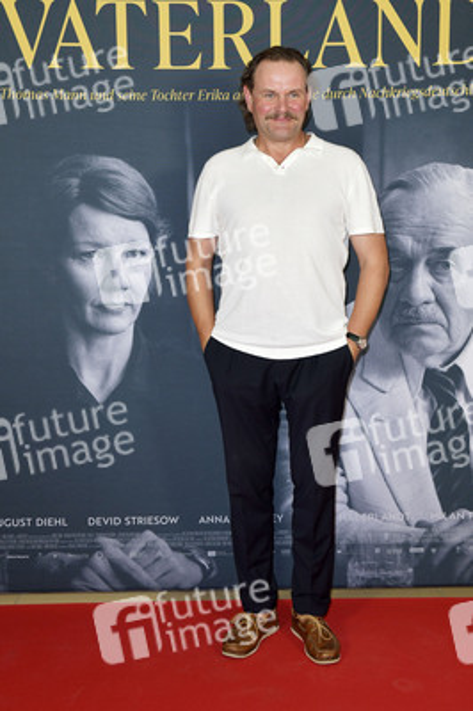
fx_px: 888
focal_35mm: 45
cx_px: 236
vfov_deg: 43.6
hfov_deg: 29.8
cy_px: 356
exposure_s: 1/250
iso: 640
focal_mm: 45
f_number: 7.1
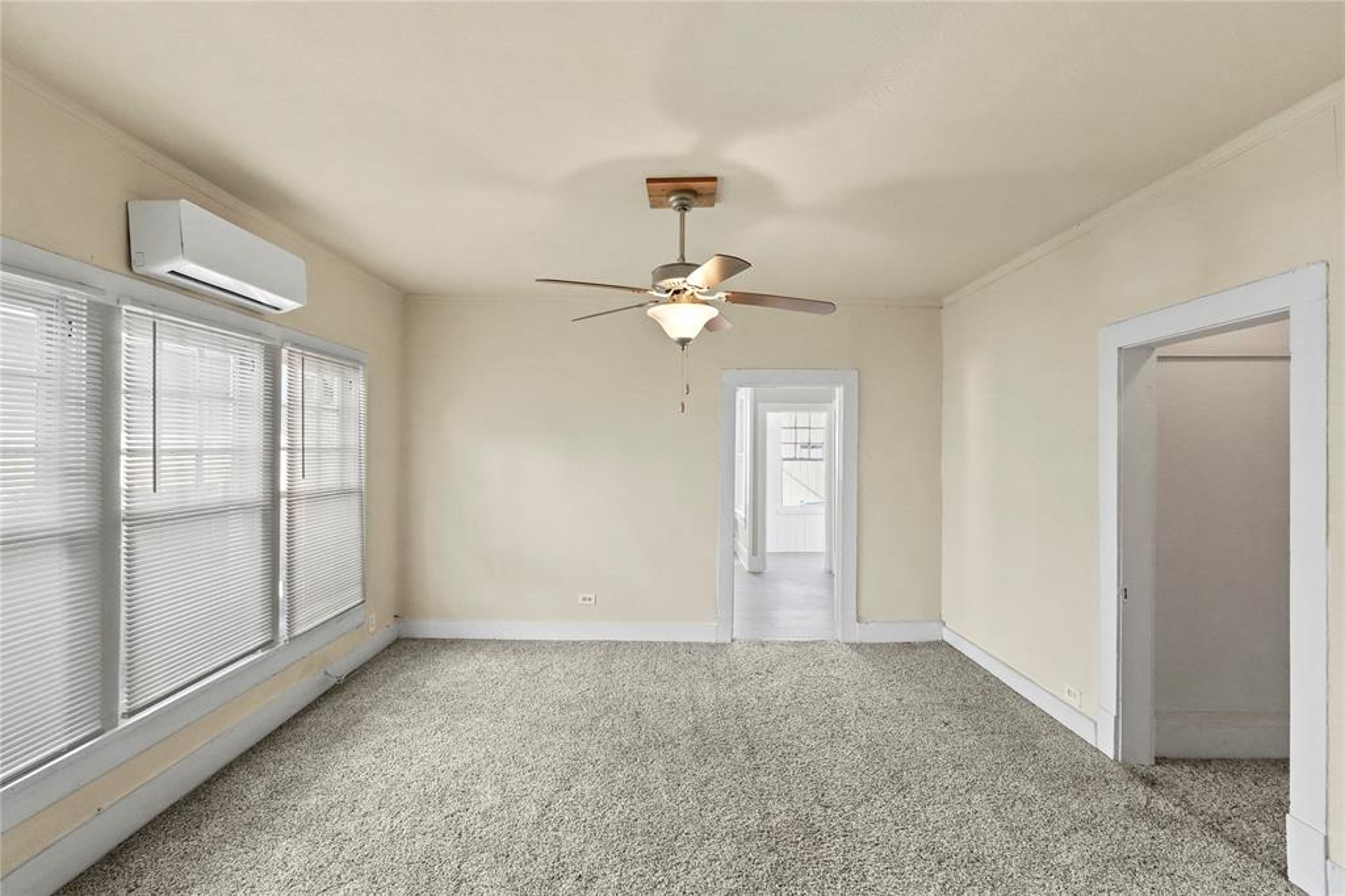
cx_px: 672
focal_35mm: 16
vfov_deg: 72.0
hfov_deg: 95.0
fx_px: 616
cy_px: 448
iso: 3200
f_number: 5
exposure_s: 1/100
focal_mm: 11
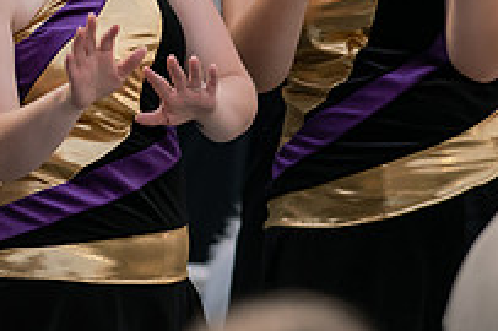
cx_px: 54
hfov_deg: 2.4
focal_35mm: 859
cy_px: -31
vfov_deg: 1.6
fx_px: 11873
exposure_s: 1/1000
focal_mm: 300
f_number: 3.5
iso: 1600
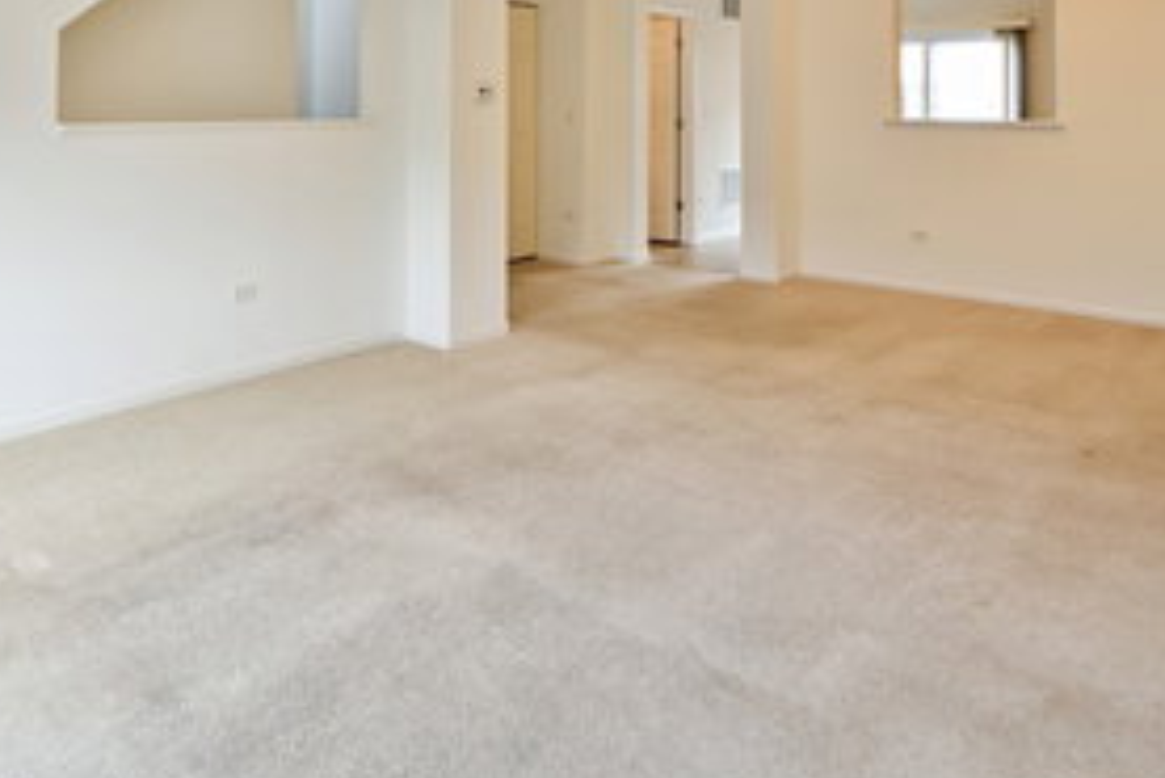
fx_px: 842
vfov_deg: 46.4
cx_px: 538
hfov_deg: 69.3
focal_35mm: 26
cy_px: 130
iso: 200
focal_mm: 10
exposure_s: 1/20
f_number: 9
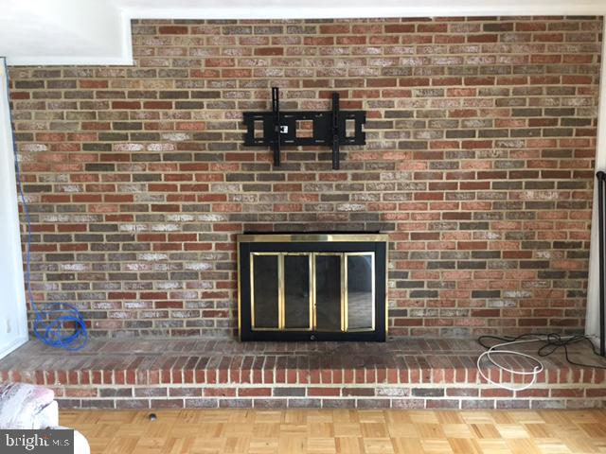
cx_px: 303
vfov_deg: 48.2
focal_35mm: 29
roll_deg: +0.5
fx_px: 508
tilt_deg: -5.2
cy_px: 227
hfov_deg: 61.7
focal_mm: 4.15
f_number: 2.2
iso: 80
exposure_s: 1/8
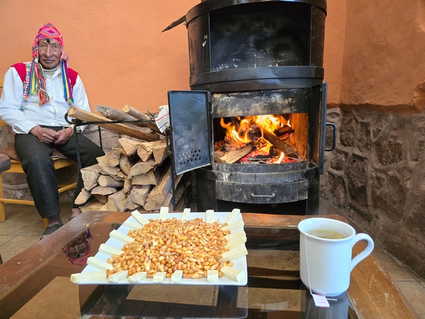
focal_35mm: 23
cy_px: 160
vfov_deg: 58.9
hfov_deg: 73.9
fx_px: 282
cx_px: 212
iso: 1000
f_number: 1.7
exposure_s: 1/120
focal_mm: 6.3
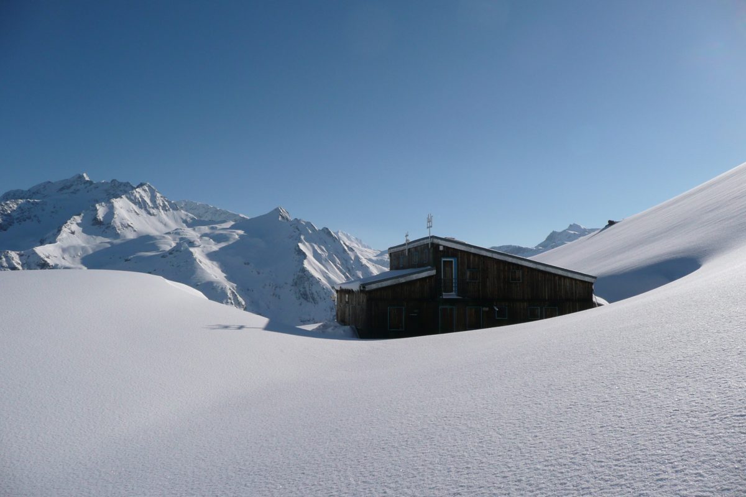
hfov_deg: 65.5
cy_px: 248
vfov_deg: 46.4
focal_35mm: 28
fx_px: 580
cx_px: 373
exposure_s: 1/640
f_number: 8
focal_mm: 4.6
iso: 100
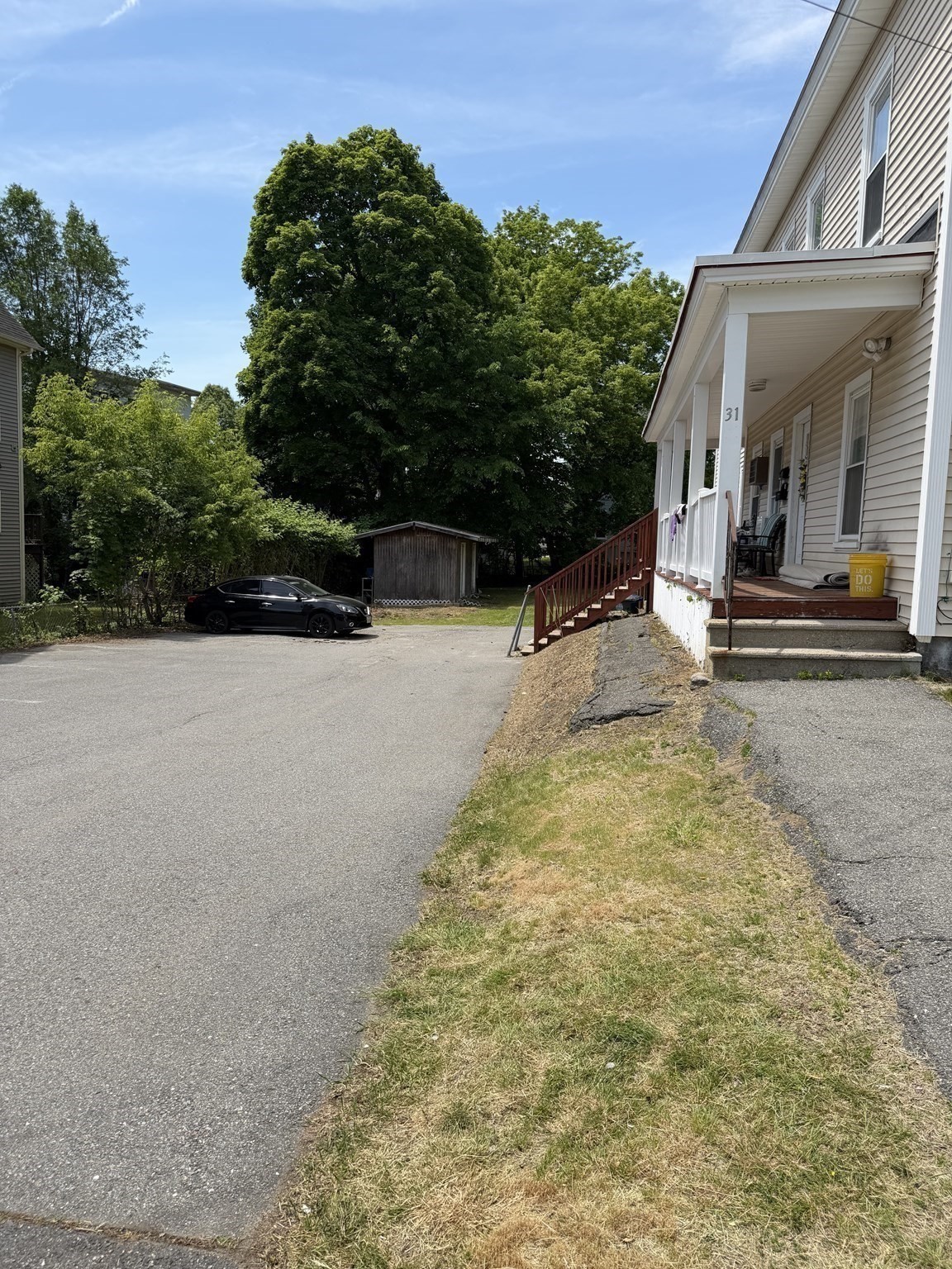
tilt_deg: -3.6
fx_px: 880
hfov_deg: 56.8
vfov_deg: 71.6
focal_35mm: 24
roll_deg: -0.8
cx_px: 476
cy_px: 634
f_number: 1.78
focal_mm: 6.76
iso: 80
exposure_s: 1/3425
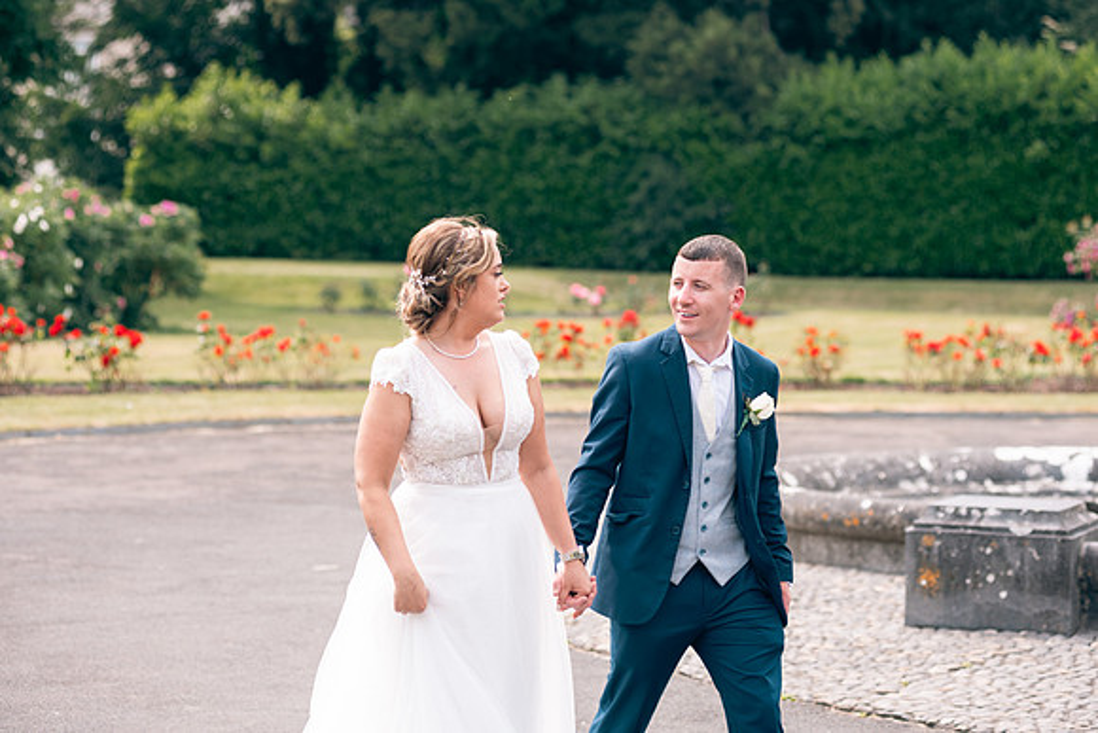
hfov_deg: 19.5
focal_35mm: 105
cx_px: 549
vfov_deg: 13.0
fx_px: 3203
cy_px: 366
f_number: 3.5
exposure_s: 1/250
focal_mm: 105
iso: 64
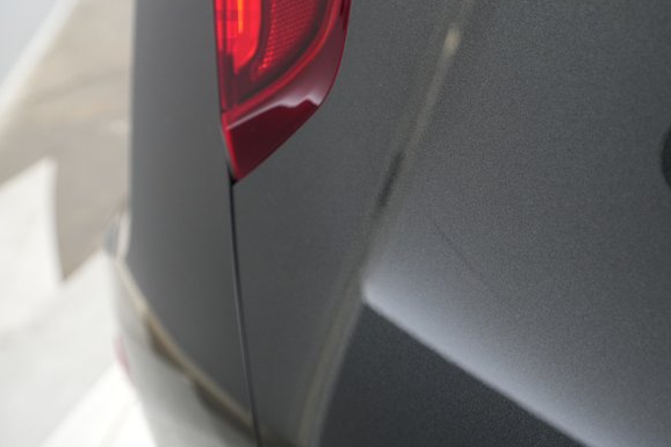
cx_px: 352
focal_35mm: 31
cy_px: 202
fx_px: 578
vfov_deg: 42.3
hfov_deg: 60.3
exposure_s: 1/100
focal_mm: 28
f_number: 4.5
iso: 2500
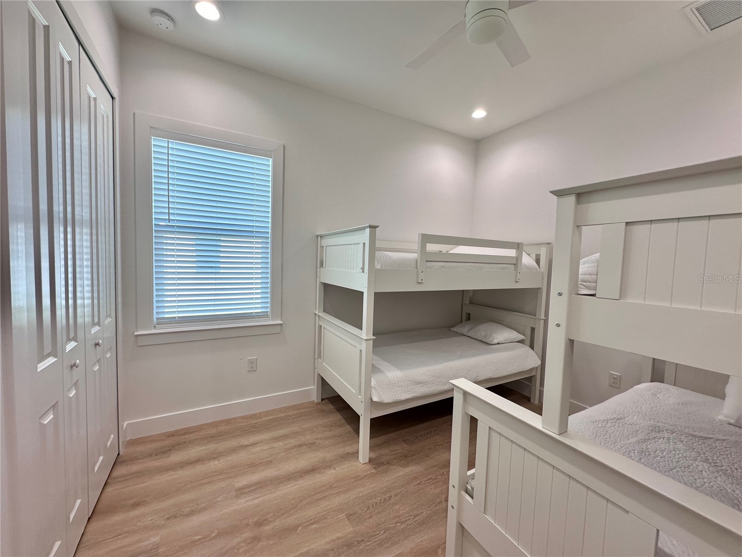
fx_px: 300
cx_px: 371
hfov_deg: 102.1
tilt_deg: -3.2
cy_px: 278
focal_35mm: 14
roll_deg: -2.5
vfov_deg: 85.7
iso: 64
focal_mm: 2.22
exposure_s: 1/120
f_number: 2.2
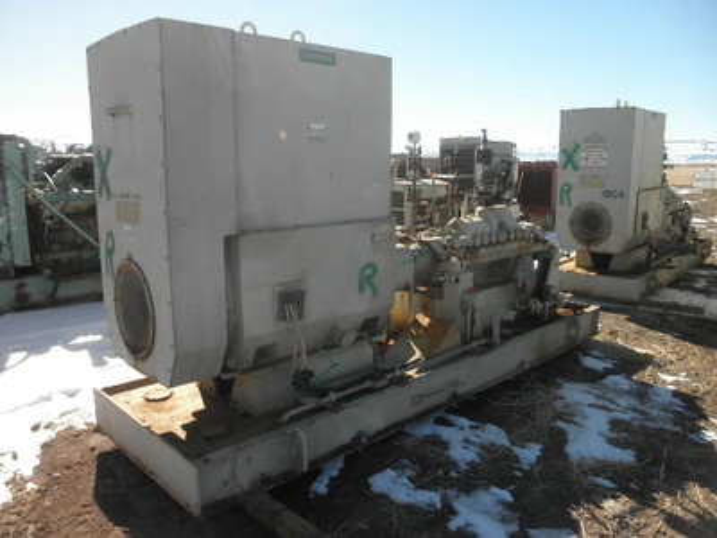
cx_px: 358
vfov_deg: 49.7
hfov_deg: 63.4
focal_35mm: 28
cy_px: 269
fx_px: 580
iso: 64
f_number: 3
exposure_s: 1/640
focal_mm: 5
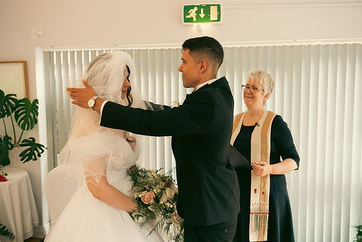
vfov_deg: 37.1
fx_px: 360
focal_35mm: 36
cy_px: 121
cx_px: 181
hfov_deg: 53.4
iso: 1600
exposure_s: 1/160
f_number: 3.5
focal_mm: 34
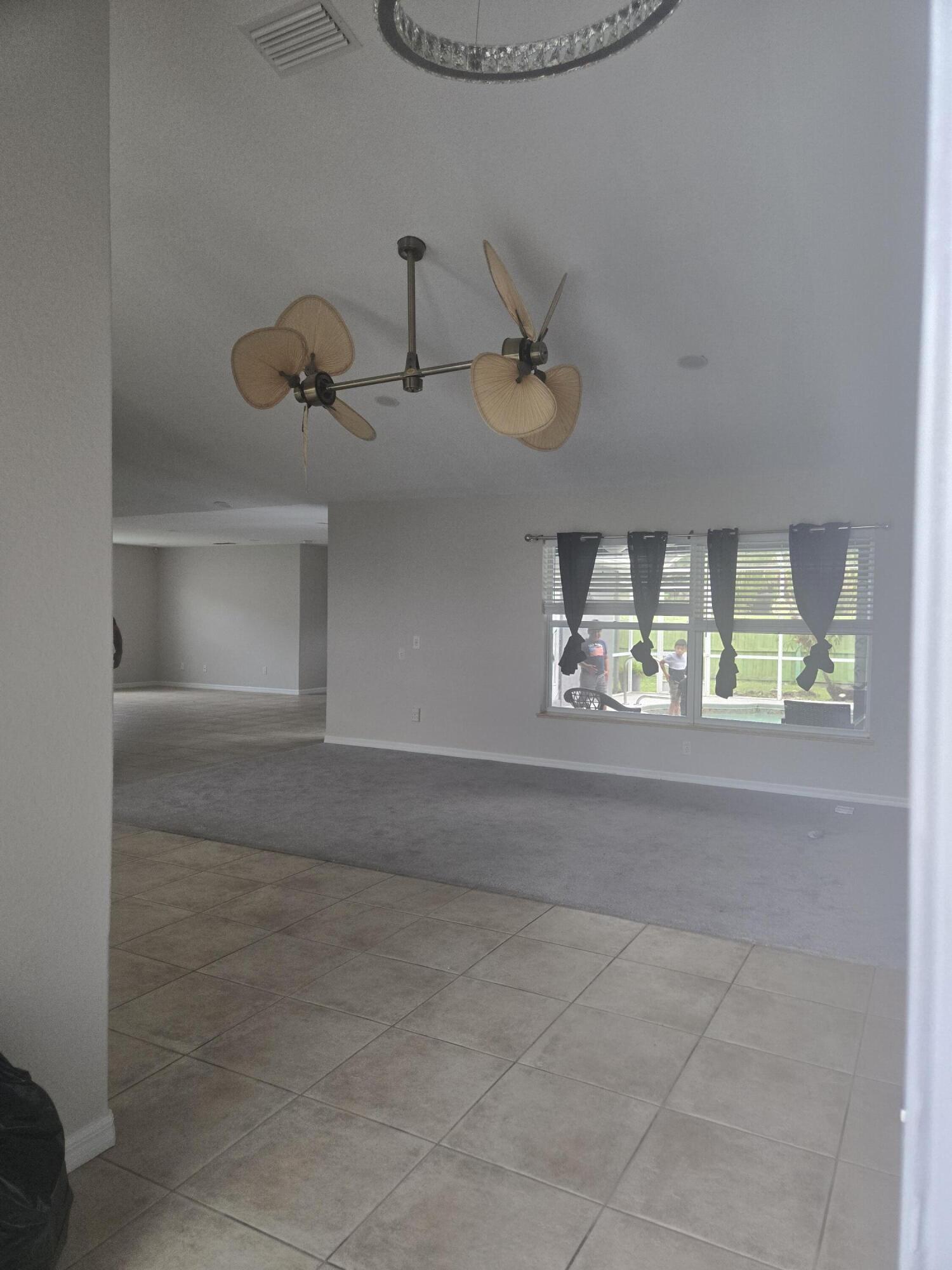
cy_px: 635
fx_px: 843
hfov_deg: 58.9
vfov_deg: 73.9
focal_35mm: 23
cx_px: 476
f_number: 1.8
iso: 160
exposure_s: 1/120
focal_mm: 5.4
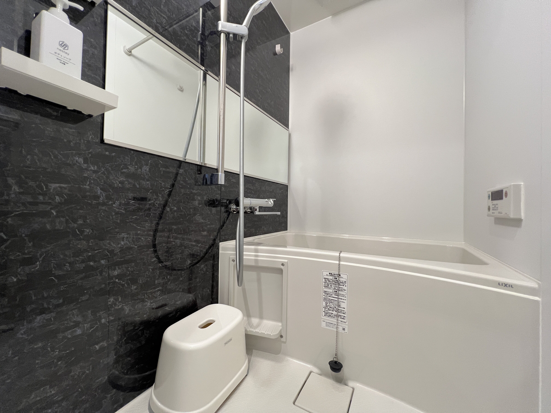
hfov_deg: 106.2
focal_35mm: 13
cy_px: 206
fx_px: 207
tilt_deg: +0.0
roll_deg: -0.7
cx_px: 276
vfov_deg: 89.9
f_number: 1.8
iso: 250
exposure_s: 1/50
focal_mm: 1.57
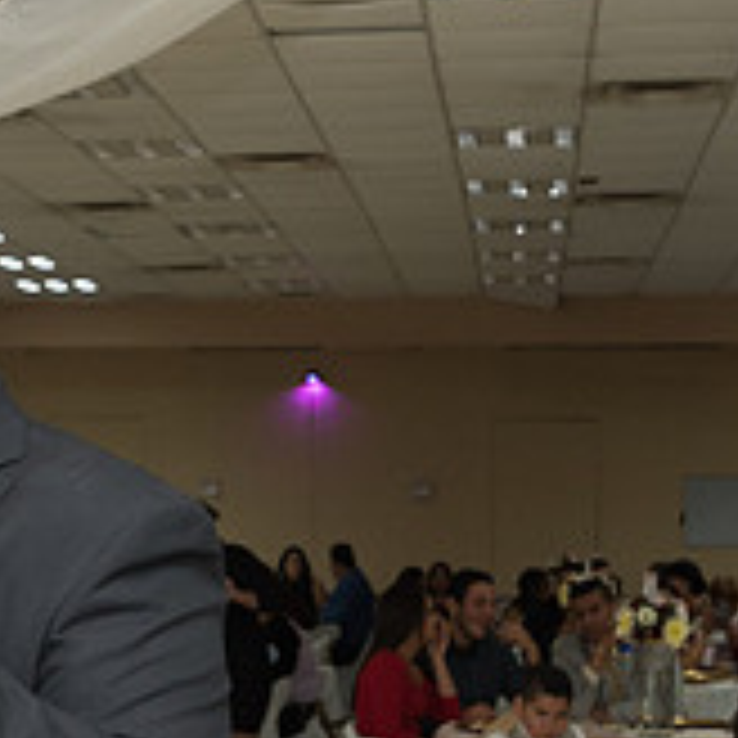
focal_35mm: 105
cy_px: 430
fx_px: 2533
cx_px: 0
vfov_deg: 16.6
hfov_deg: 16.2
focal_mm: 35
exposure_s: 1/100
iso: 1600
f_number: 3.5
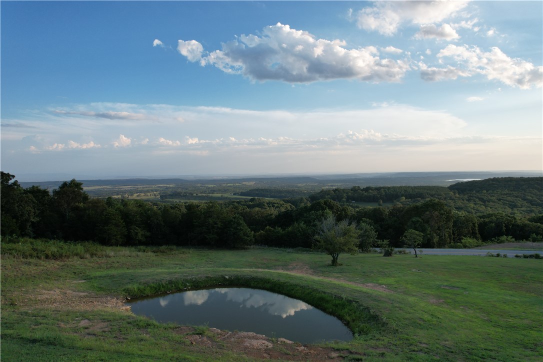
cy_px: 181
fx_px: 332
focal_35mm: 22
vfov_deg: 57.2
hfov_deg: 78.6
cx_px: 272
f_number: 2.8
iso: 100
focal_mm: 8.38
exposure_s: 1/1000
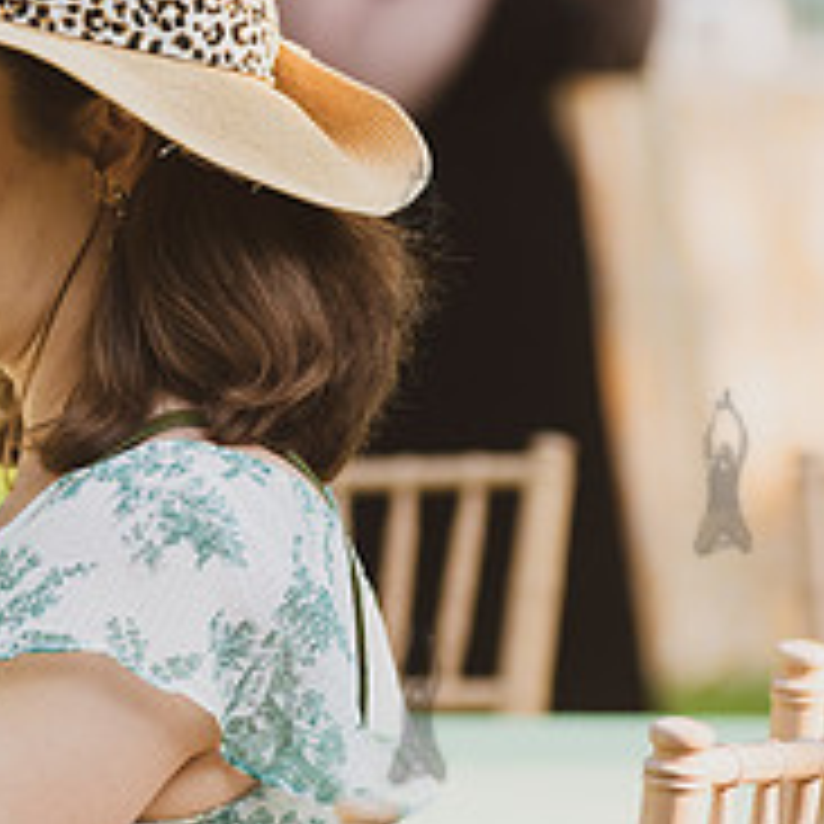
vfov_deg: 3.9
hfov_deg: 3.9
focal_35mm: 454
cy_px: 476
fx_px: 12227
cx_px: -123
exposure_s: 1/640
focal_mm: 155
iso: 500
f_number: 4
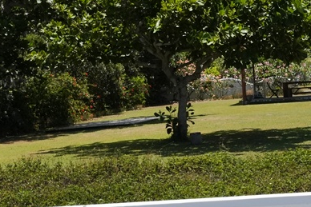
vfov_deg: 14.0
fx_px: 821
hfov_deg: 20.6
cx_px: 323
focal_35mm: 95
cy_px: 239
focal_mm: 24
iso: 1600
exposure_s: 1/3200
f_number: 10
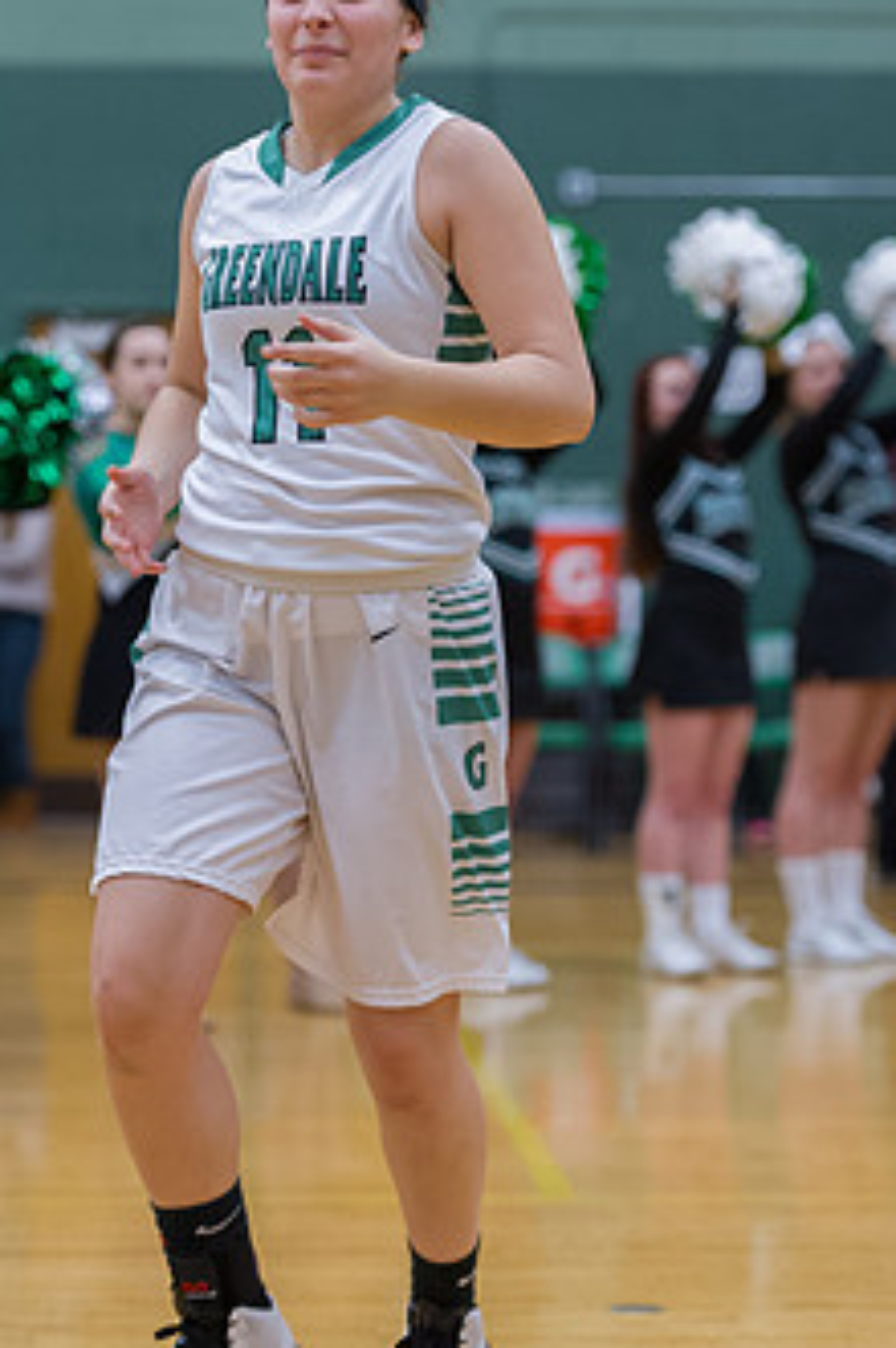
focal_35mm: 129
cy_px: 648
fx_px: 4826
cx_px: 373
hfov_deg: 10.6
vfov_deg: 15.9
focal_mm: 95
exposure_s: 1/500
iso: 5000
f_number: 2.8
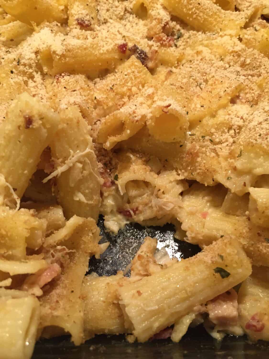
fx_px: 300
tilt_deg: -56.5
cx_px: 134
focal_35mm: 29
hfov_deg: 48.2
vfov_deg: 61.7
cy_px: 180
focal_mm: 4.15
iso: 125
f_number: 2.2
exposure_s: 1/30
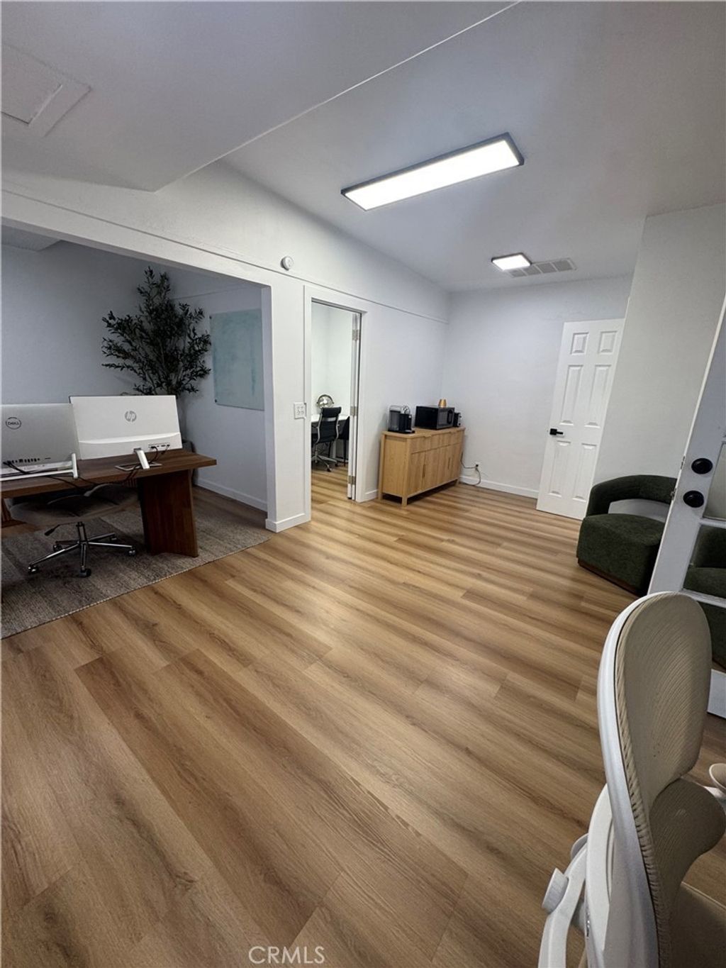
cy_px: 484
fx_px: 391
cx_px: 363
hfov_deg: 85.7
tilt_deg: -15.6
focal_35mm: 14
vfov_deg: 102.1
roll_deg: -1.7
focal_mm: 2.22
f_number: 2.2
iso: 160
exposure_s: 1/120
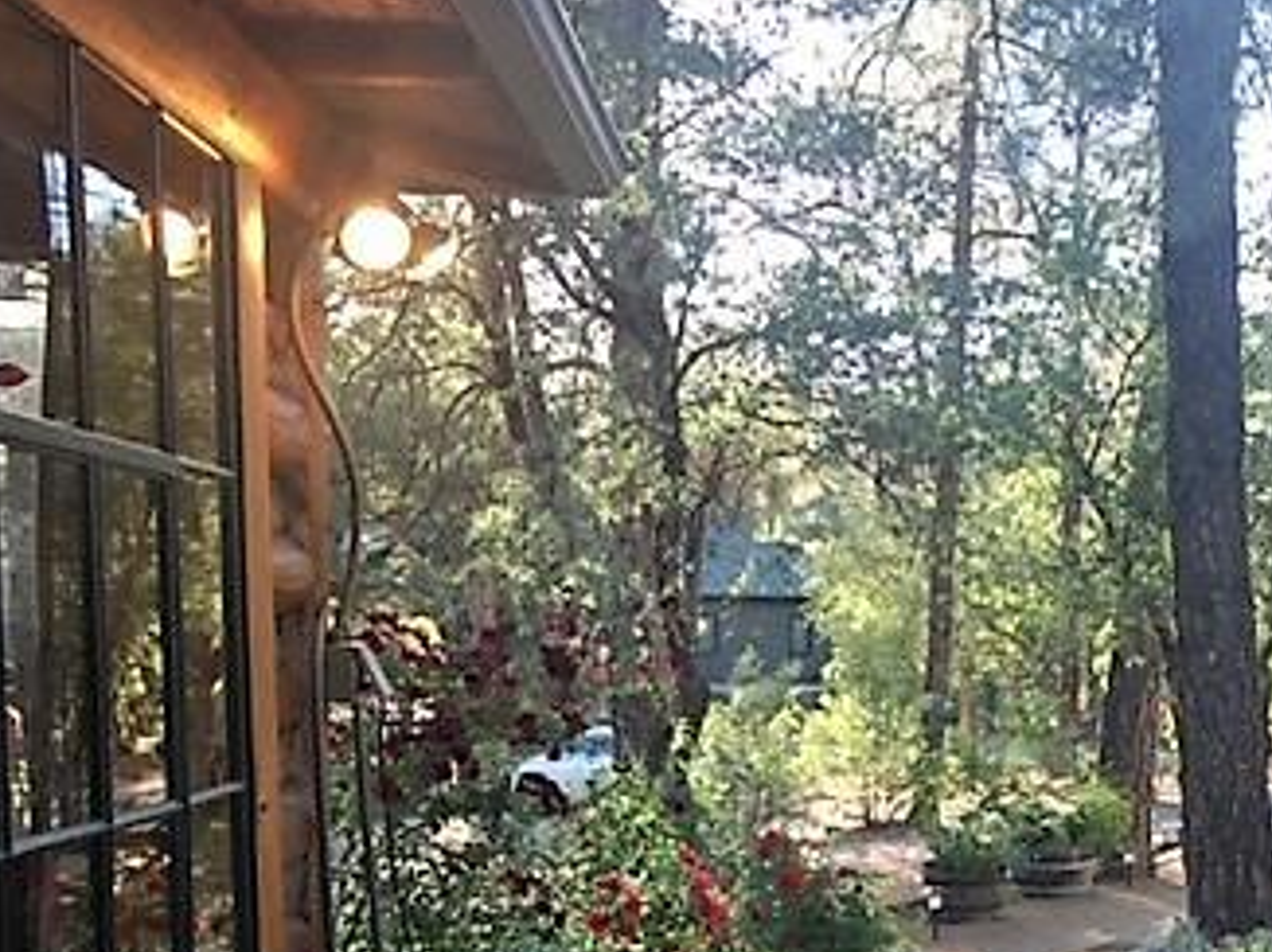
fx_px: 2093
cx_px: 897
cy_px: 823
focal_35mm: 57
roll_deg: -1.0
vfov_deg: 25.0
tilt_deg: -5.9
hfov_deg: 33.4
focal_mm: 4.15
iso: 40
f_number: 2.2
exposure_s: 1/120
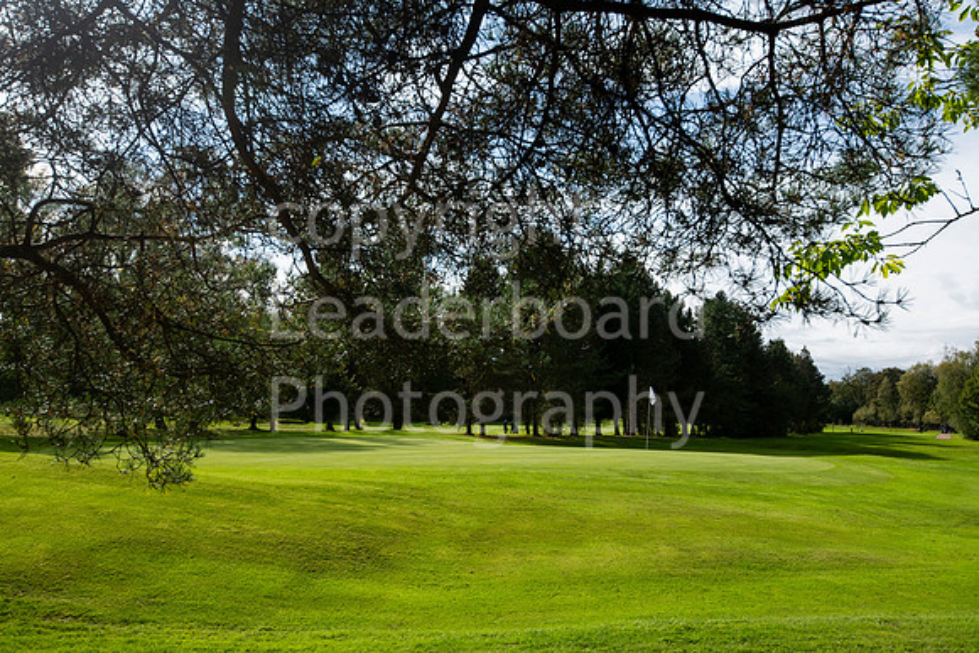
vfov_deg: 41.1
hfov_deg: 58.7
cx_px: 490
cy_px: 326
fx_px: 870
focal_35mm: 32
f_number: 7.1
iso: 400
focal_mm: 32
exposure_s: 1/1600
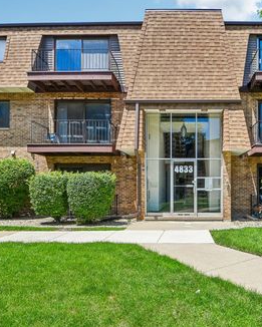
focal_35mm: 23
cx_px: 190
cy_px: 162
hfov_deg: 58.4
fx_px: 223
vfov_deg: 72.6
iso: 400
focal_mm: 16
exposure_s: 1/320
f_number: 13
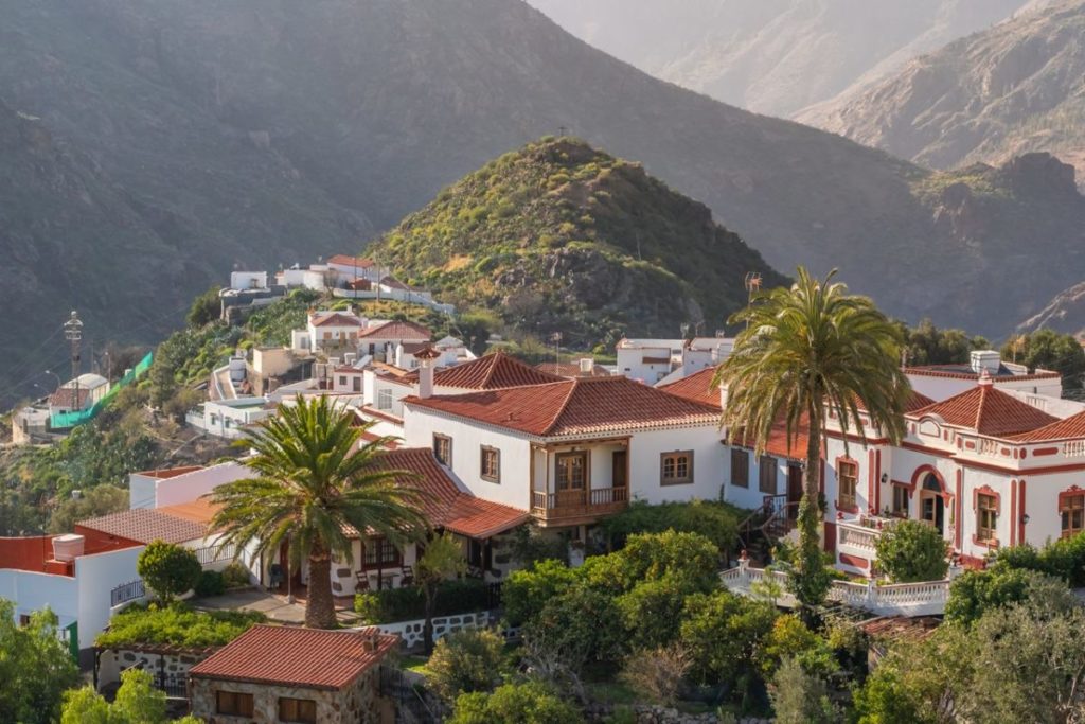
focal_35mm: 135
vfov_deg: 10.2
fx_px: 4069
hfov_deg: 15.2
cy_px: 362
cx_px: 542
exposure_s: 1/640
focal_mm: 90
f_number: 8
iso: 400
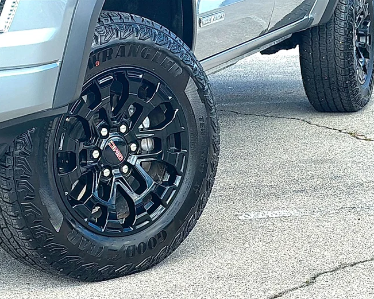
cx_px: 184
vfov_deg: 14.7
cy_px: 150
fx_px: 1162
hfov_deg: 18.3
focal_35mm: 105
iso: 80
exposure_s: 1/1961
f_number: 1.78
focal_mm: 6.86
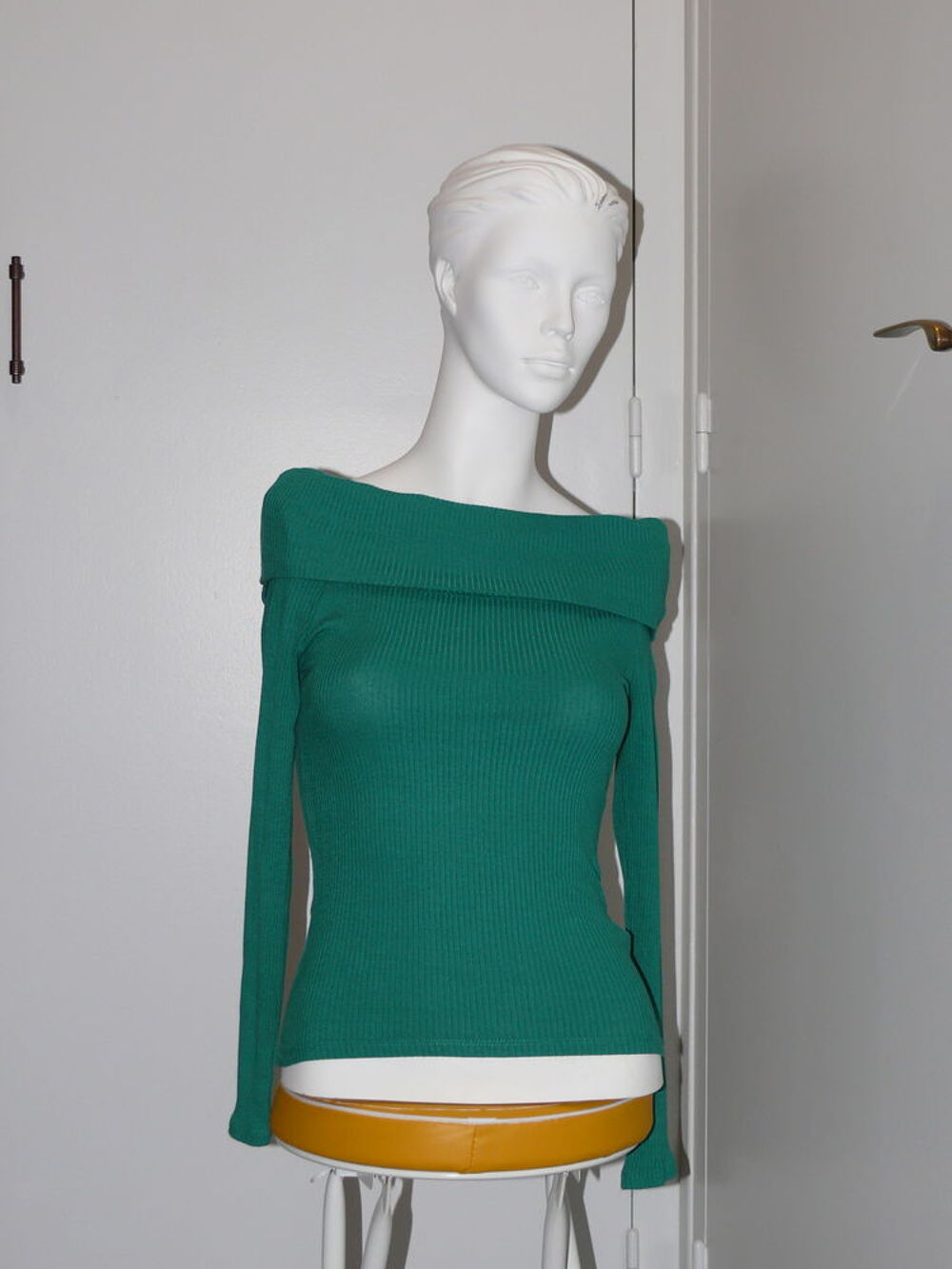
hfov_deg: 21.0
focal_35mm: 70
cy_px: 634
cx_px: 476
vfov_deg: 27.8
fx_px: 2566
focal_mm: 11.8
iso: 100
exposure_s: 1/30
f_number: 3.2
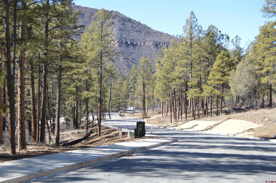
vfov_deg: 26.4
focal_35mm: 51
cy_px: 92
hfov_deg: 38.9
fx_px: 391
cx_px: 138
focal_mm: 34
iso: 100
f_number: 6.3
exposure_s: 1/160
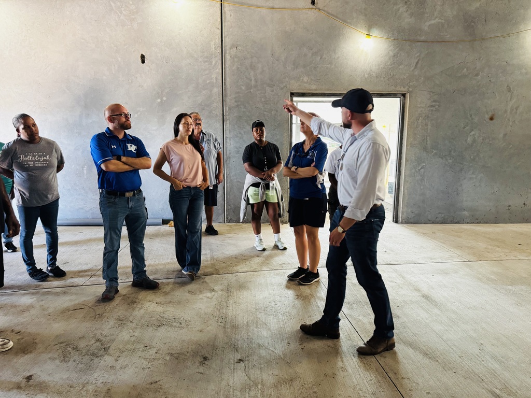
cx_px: 266
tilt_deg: -8.8
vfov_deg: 56.8
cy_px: 199
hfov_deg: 71.6
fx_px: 368
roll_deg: +0.1
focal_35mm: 24
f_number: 1.78
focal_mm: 6.76
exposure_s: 1/60
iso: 400
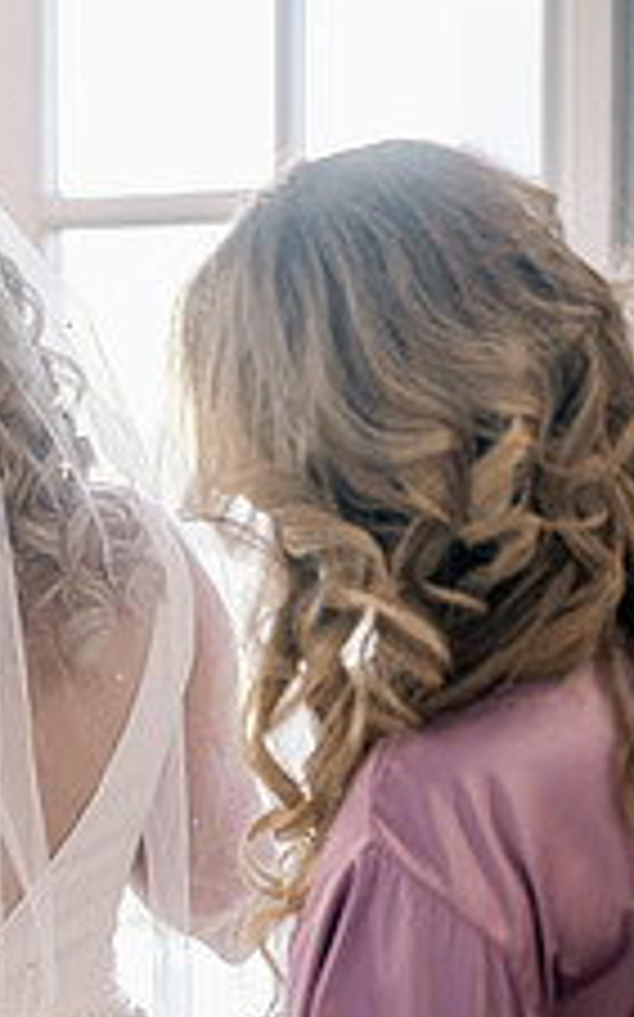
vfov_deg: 14.6
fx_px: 3931
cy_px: 932
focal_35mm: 142
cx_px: 74
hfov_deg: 9.2
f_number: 2.8
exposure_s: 1/320
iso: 1600
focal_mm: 70
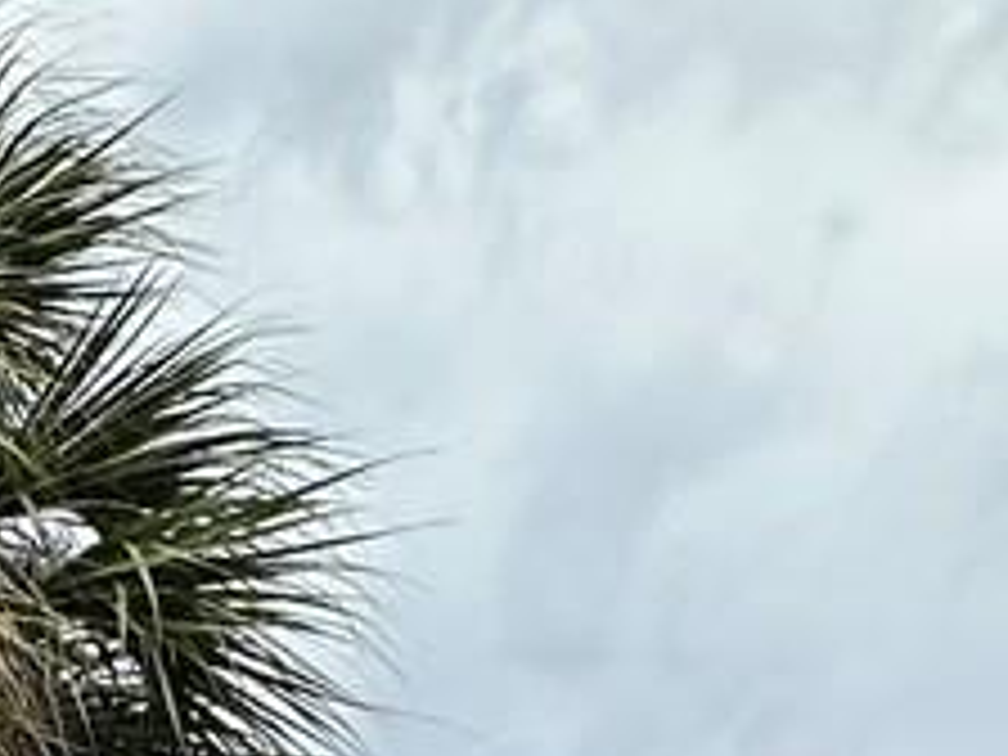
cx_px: -392
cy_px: 1863
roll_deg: -1.5
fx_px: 2912
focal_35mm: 100
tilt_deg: +0.2
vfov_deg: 11.8
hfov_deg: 18.0
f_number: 2.2
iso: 40
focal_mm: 2.22
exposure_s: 1/1366
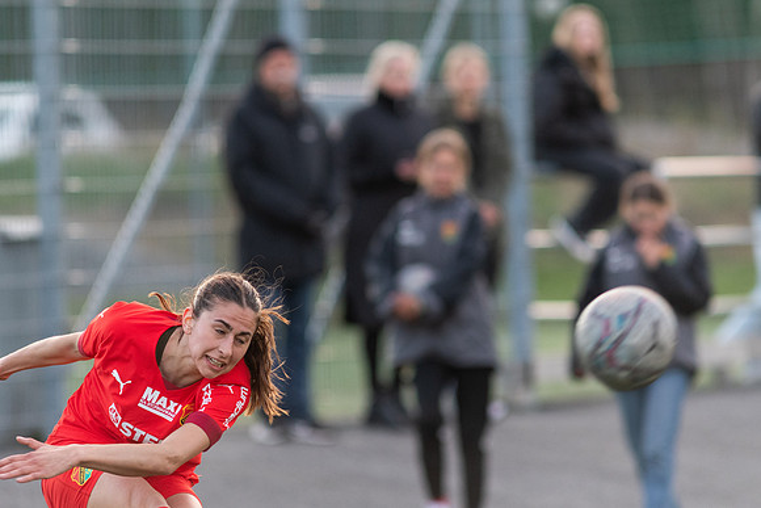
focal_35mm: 462
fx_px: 9773
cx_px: 380
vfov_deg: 3.0
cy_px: 254
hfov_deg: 4.5
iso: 1100
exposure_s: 1/800
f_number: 3.2
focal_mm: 300
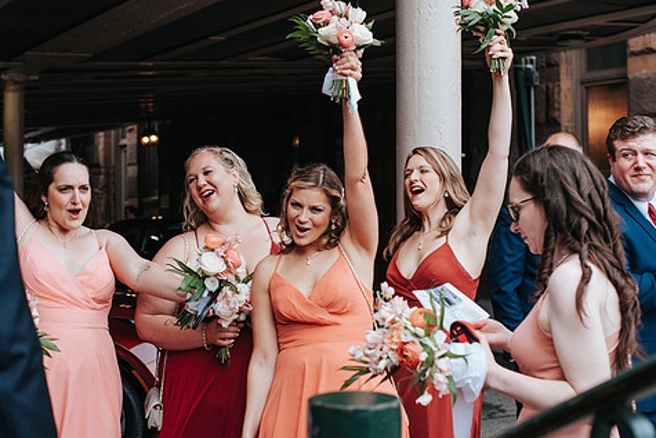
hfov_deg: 32.8
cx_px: 276
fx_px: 1112
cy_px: 222
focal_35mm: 61
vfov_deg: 22.3
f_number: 4
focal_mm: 50
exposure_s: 1/250
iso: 220
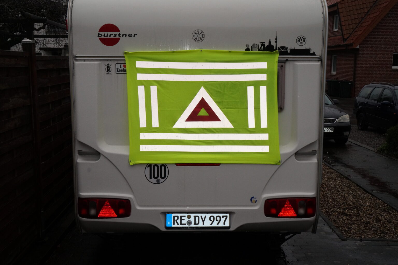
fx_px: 447
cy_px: 132
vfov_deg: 33.0
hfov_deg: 48.0
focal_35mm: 40
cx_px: 199
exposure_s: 1/125
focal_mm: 27
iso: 800
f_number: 14
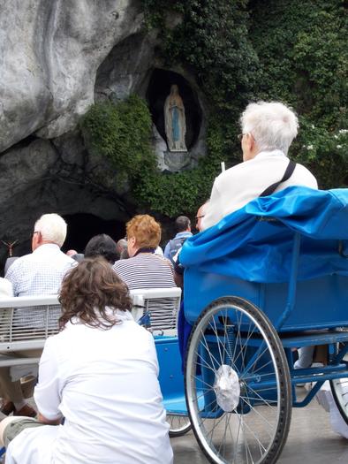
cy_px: 232
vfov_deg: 27.0
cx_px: 174
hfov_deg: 20.4
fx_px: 965
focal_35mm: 72
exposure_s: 1/100
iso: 64
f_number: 4.8
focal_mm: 15.3
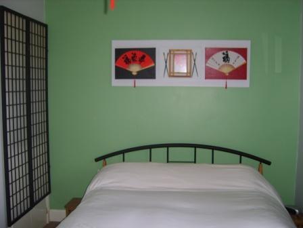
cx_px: 152
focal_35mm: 38
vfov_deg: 37.7
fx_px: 333
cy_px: 114
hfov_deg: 49.0
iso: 50
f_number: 2.8
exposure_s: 1/30
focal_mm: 7.8
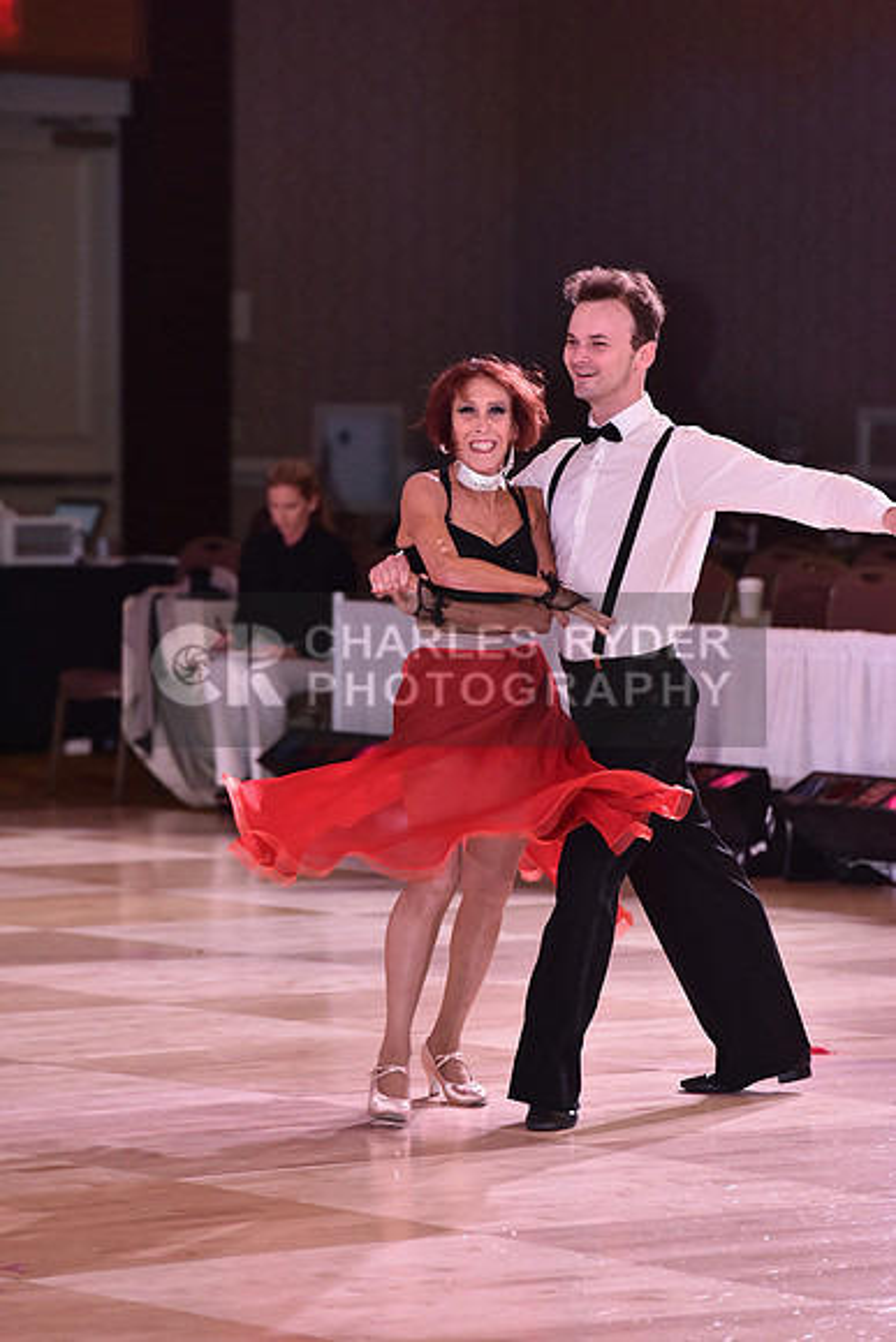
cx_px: 448
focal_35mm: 200
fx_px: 7462
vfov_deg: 10.3
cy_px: 671
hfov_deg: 6.9
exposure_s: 1/250
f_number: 5
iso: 2000
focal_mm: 200
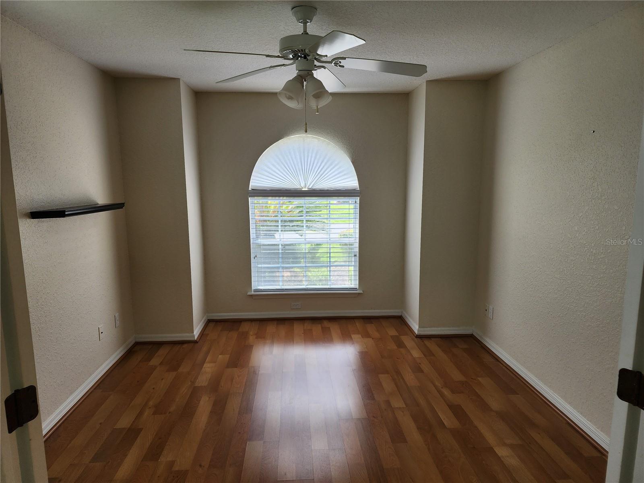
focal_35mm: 23
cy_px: 242
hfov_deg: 73.9
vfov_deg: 58.9
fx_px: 428
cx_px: 322
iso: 50
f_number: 1.8
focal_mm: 6.4
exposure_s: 1/180
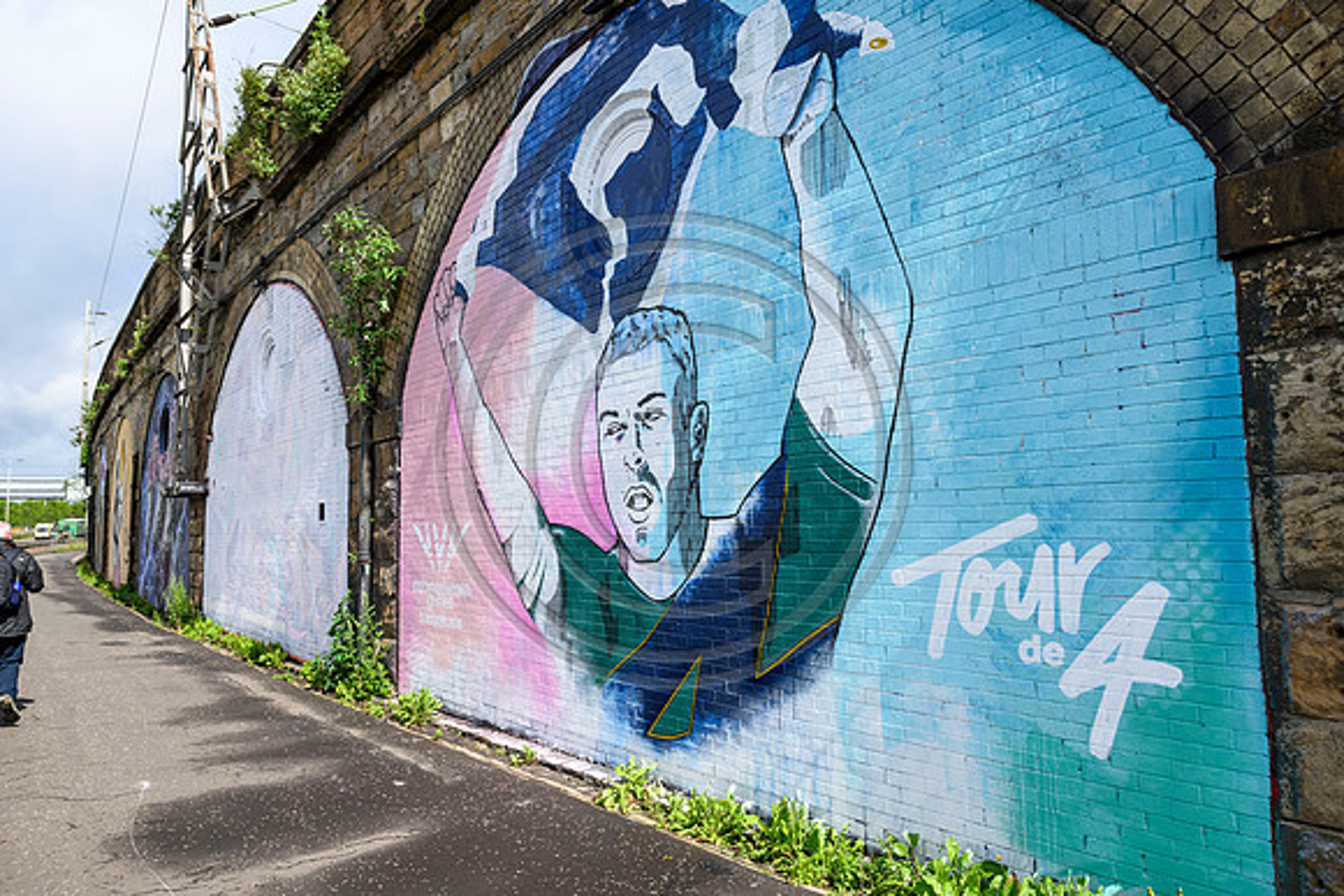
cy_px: 448
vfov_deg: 53.2
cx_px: 672
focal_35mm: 24
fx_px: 896
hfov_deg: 73.7
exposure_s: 1/1000
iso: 500
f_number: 7.1
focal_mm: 24
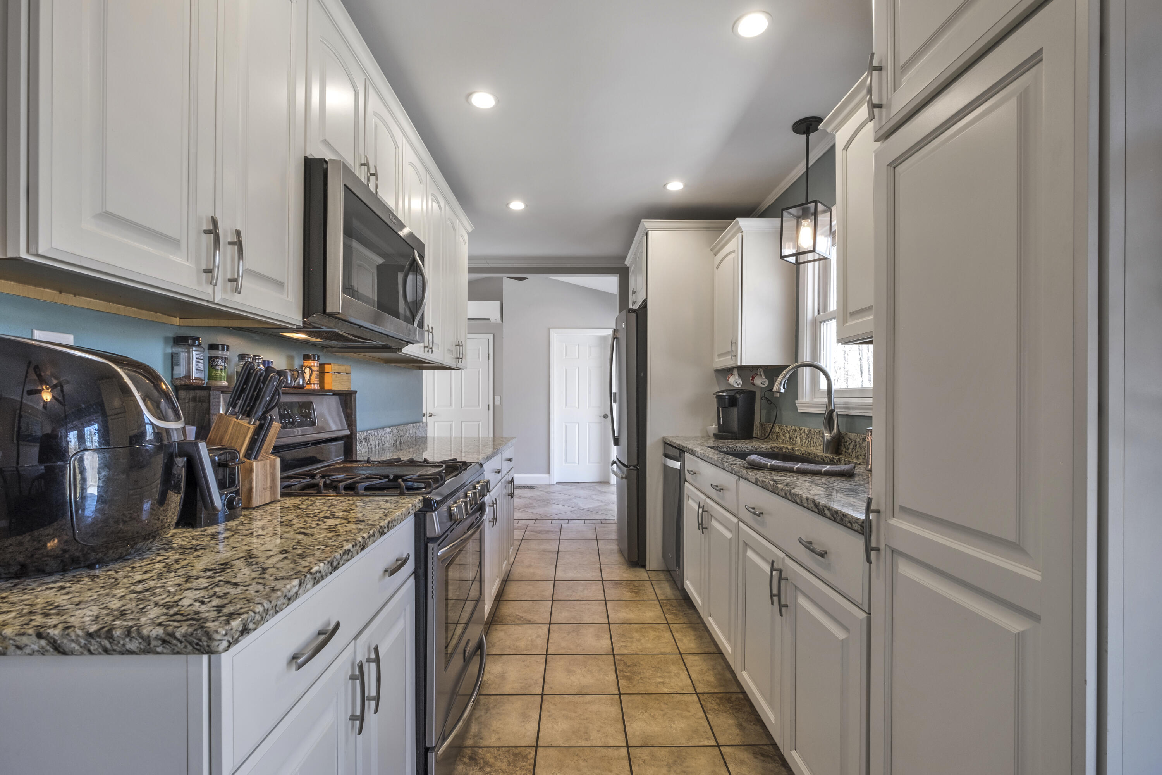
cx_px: 581
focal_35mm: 15
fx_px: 484
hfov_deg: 100.4
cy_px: 388
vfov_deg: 77.3
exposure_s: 1/10
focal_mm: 10
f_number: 8
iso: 320
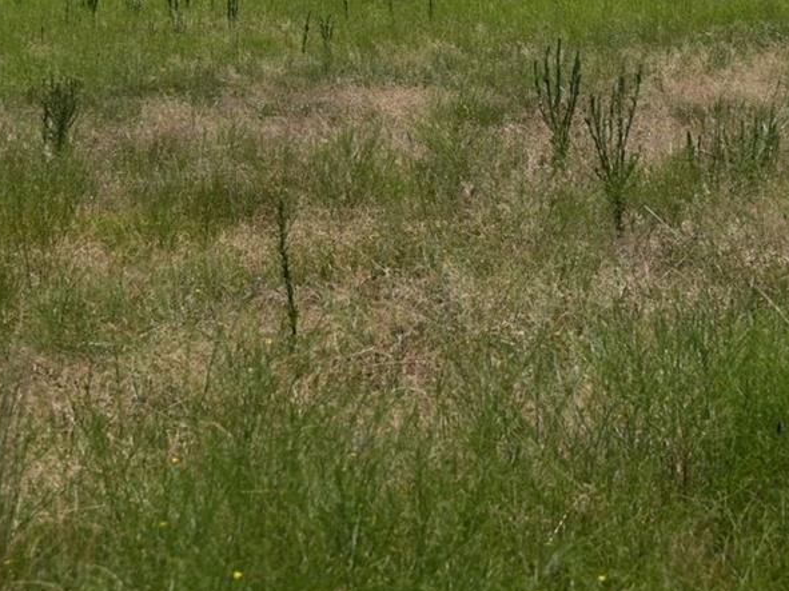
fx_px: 2735
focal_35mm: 120
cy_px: 25
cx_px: 543
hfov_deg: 16.4
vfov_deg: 12.2
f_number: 4
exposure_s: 1/1600
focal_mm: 24
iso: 100
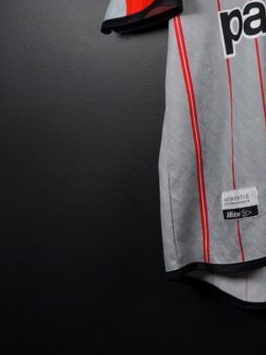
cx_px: 289
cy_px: 61
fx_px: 564
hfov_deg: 24.8
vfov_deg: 33.7
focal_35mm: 55
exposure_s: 1/200
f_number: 1.6
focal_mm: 6.57
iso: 400
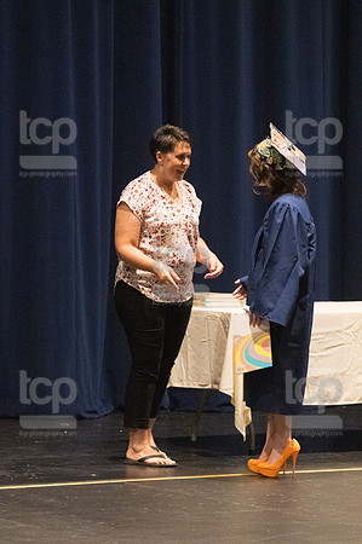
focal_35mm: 225
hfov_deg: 6.1
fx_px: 3401
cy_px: 272
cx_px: 181
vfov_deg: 9.2
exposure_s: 1/250
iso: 8000
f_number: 4.5
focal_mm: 150
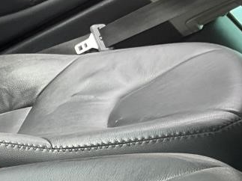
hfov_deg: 15.3
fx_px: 804
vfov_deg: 12.5
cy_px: 233
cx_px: -162
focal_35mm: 115
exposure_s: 1/120
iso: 50
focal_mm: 3
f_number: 1.8
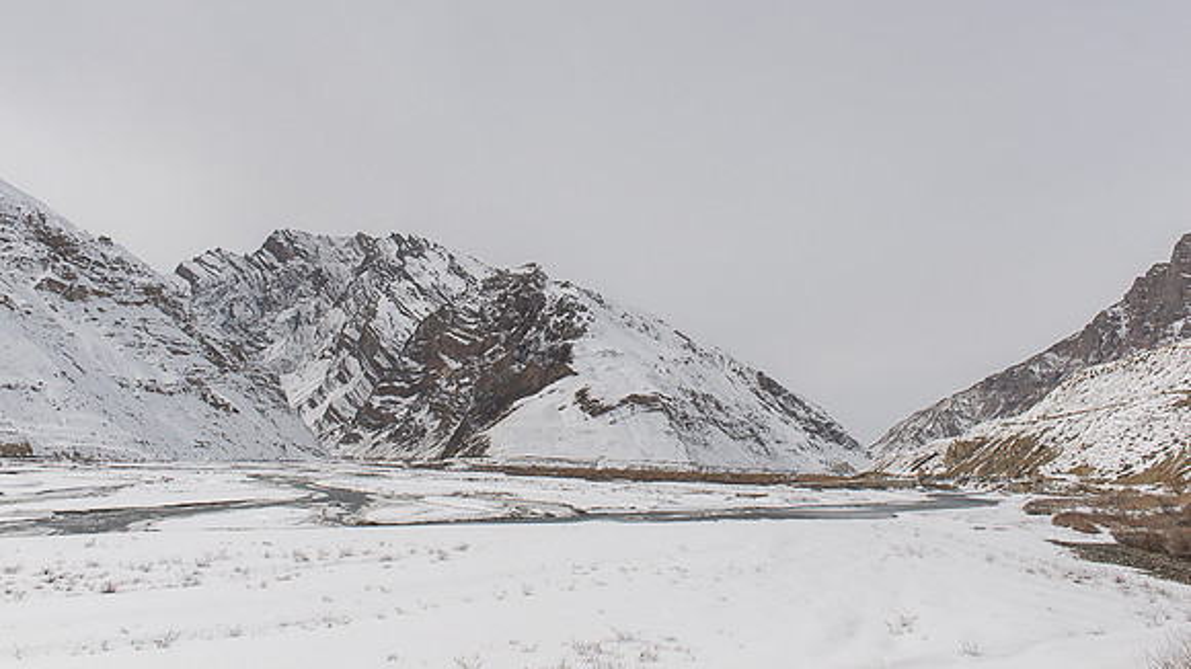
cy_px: 273
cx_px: 596
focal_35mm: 28
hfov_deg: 67.4
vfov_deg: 40.9
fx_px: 893
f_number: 14
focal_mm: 27
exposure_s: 1/2000
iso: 640
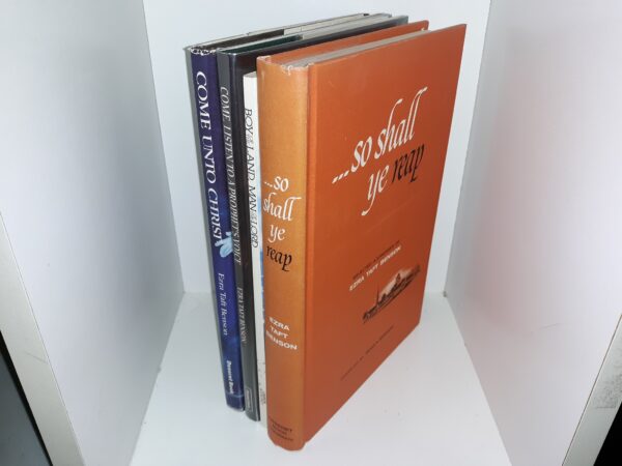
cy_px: 233
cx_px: 311
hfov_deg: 63.4
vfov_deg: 49.7
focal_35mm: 28
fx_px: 503
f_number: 1.7
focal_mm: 3.7
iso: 64
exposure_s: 1/120
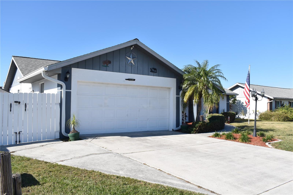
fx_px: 244
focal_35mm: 30
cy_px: 98
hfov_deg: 61.9
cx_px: 146
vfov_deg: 43.6
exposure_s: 1/250
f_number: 8
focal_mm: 20
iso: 100
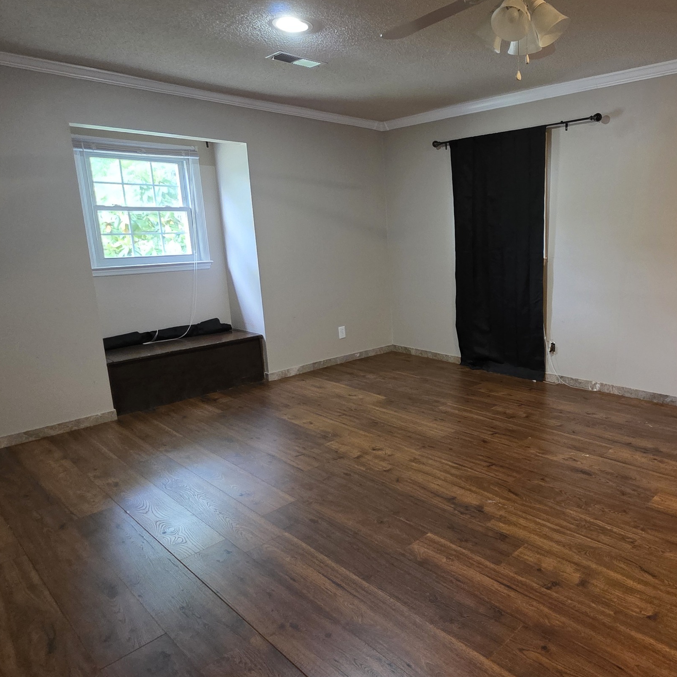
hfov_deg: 66.5
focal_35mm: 22
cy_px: 330
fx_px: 487
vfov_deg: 69.6
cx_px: 483
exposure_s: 1/60
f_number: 1.9
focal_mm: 2.2
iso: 1000
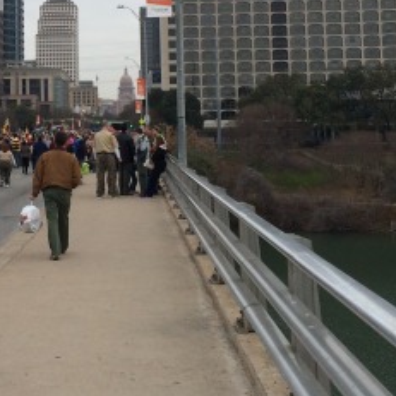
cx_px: 26
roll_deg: +2.0
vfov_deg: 23.7
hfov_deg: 23.6
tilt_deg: +5.6
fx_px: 919
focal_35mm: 71
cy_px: 43
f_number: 2.2
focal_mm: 4.15
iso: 32
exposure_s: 1/774
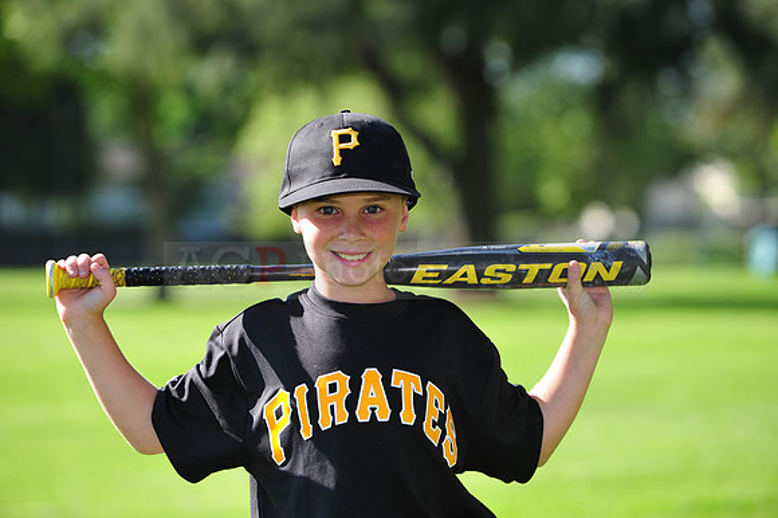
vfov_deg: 8.8
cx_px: 389
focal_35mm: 155
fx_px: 3348
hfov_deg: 13.3
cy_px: 259
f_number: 5
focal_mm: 155
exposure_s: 1/400
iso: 200
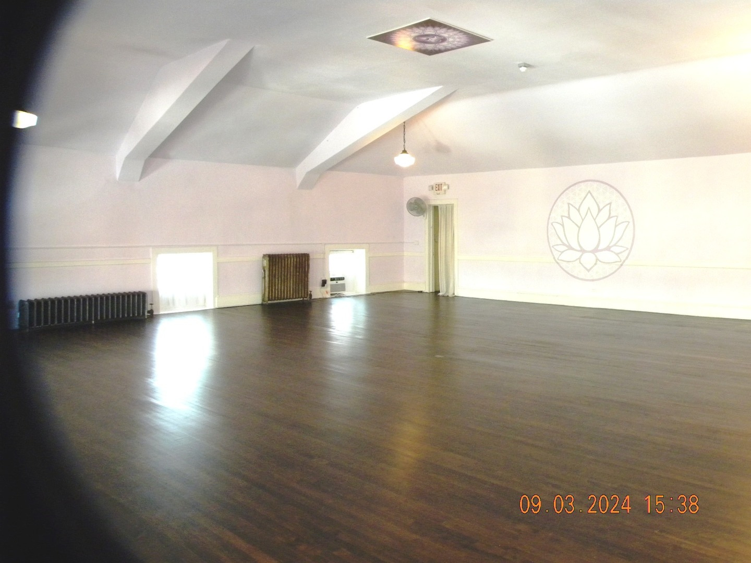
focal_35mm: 29
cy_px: 282
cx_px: 376
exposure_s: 1/39.8
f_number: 2.8
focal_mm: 5.2
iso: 400
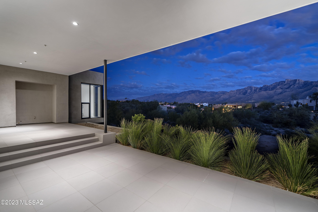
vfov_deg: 81.2
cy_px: 106
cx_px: 159
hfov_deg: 104.3
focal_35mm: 14
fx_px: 124
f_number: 4
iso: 200
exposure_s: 1
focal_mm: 14
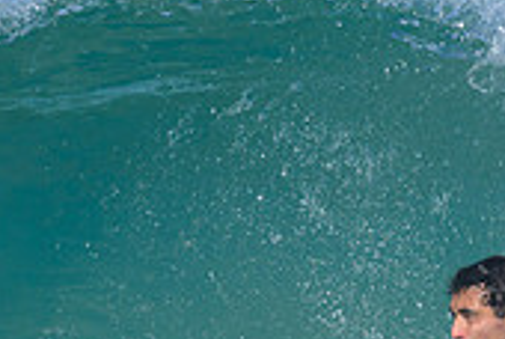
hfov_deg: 0.5
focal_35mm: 3747
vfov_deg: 0.4
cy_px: 405
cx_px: 376
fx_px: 52653
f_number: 6.3
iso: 220
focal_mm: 800
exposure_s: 1/2000
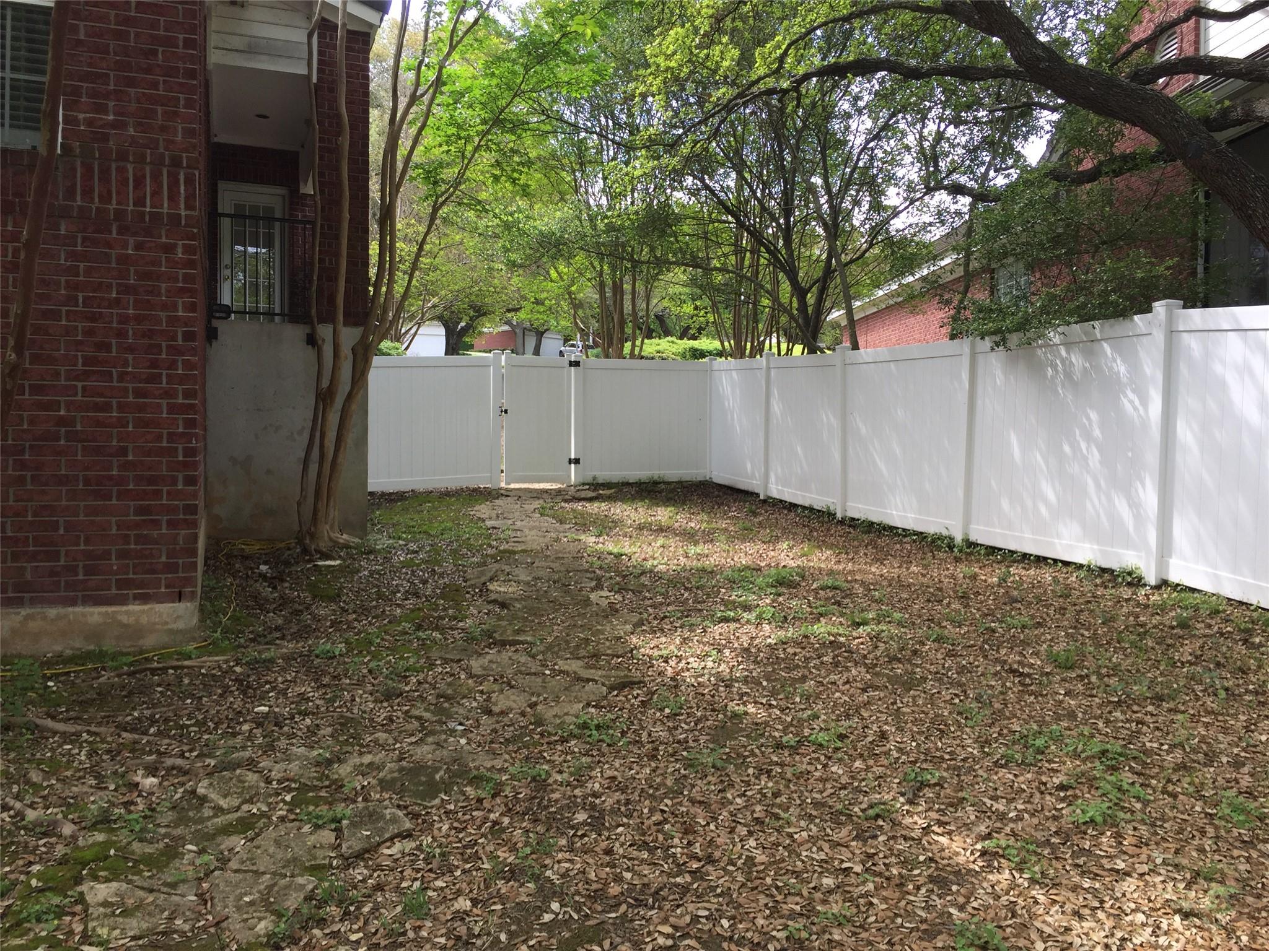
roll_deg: -2.5
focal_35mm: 29
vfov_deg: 48.2
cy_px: 476
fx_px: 1063
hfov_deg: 61.7
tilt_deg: +0.3
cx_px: 634
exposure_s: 1/327
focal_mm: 4.15
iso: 32
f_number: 2.2
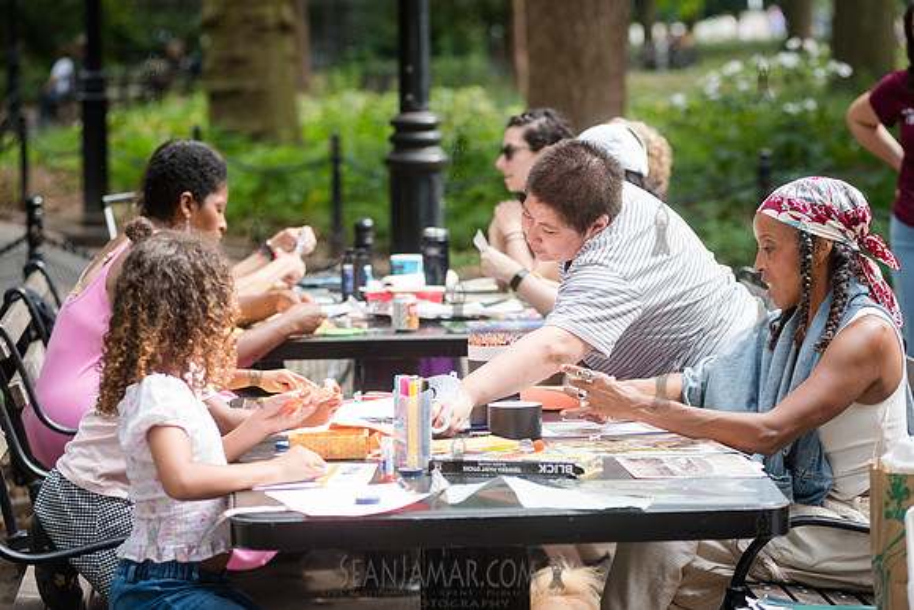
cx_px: 469
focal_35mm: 128
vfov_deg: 10.7
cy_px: 326
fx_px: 3253
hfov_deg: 16.0
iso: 400
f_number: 4
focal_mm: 120
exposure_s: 1/320
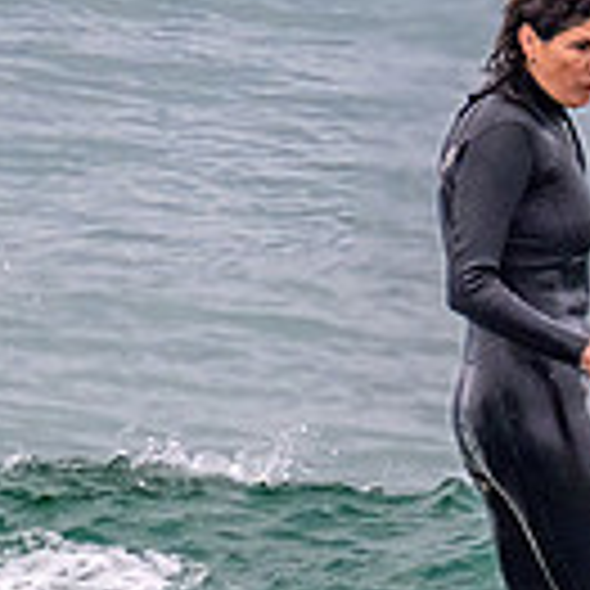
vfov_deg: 0.4
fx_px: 79428
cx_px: 1316
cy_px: 658
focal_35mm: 4119
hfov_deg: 0.4
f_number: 11
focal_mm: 800
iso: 1100
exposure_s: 1/2000
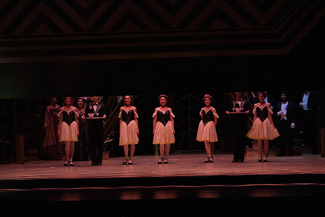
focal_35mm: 118
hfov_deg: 17.3
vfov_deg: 11.6
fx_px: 1065
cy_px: 108
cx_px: 162
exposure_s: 1/400
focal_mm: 118
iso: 12800
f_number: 13
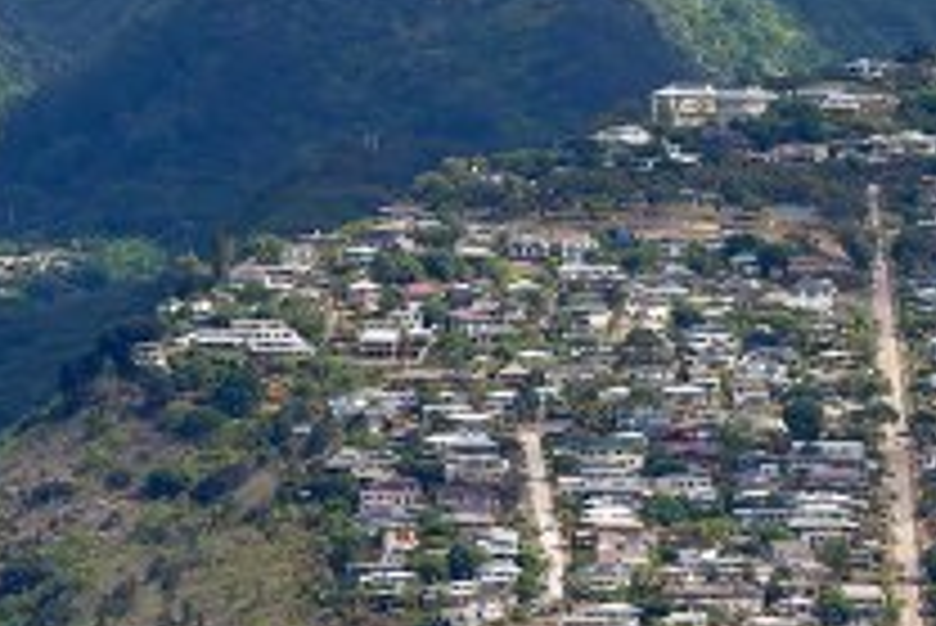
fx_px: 12514
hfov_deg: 4.3
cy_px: 450
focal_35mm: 481
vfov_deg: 2.9
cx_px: 1062
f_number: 5
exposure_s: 1/640
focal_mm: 125
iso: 64
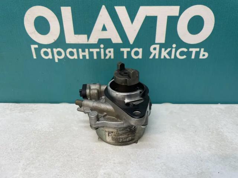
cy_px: 89
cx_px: 119
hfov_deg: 67.3
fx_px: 179
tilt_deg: -27.8
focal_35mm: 26
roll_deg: +1.7
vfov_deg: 53.1
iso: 80
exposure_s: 1/100
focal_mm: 4.2
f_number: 1.6
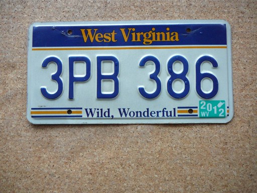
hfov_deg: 52.6
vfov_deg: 40.7
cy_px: 96
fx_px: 260
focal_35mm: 35
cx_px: 128
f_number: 2.8
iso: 200
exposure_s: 1/30
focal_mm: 5.2
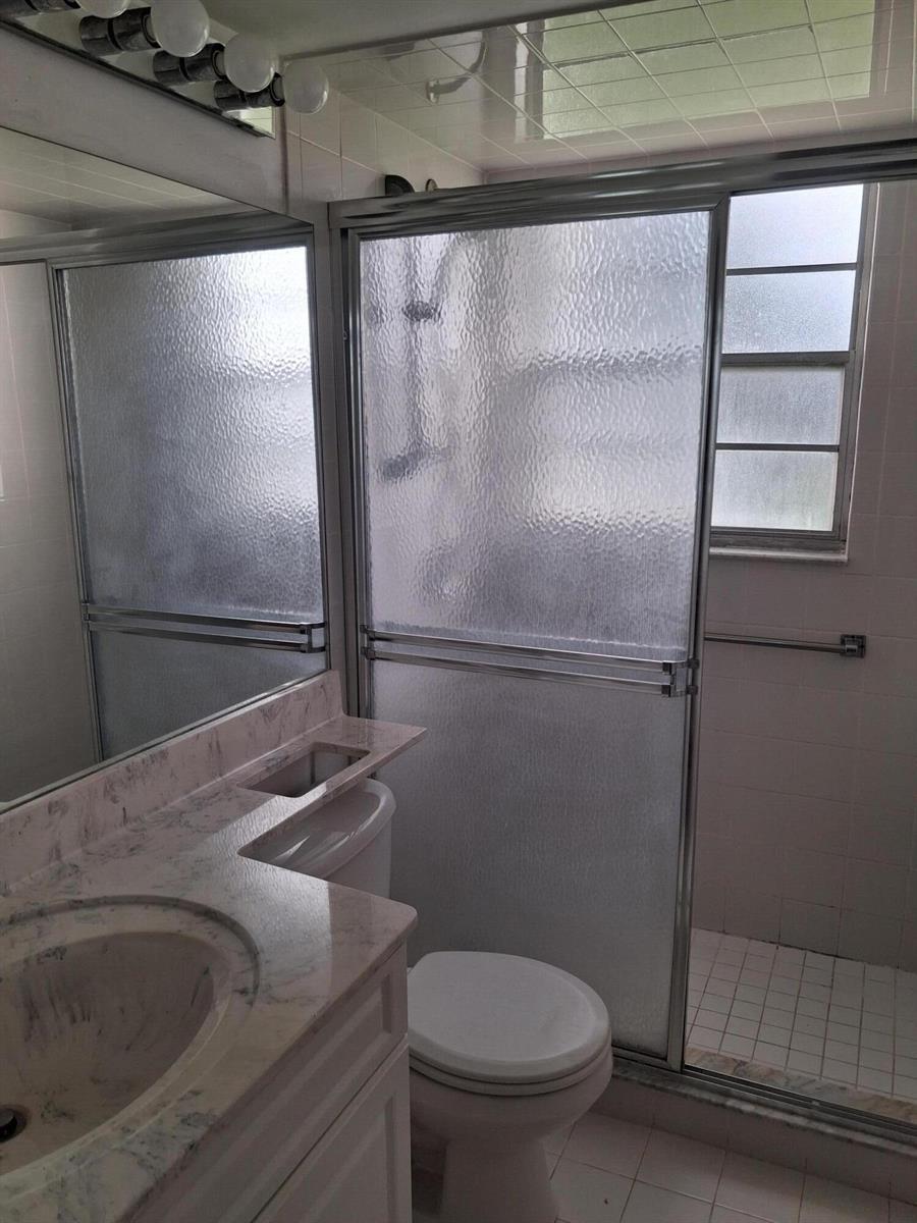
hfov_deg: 51.4
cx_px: 458
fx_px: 954
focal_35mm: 27
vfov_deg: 65.3
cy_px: 612
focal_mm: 4
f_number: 1.8
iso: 25
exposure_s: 1/120
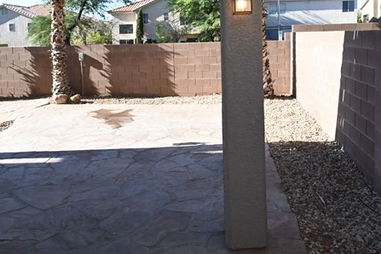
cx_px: 184
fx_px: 360
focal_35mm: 34
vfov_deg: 37.8
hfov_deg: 55.8
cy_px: 59
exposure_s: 1/200
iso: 1100
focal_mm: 14
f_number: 11
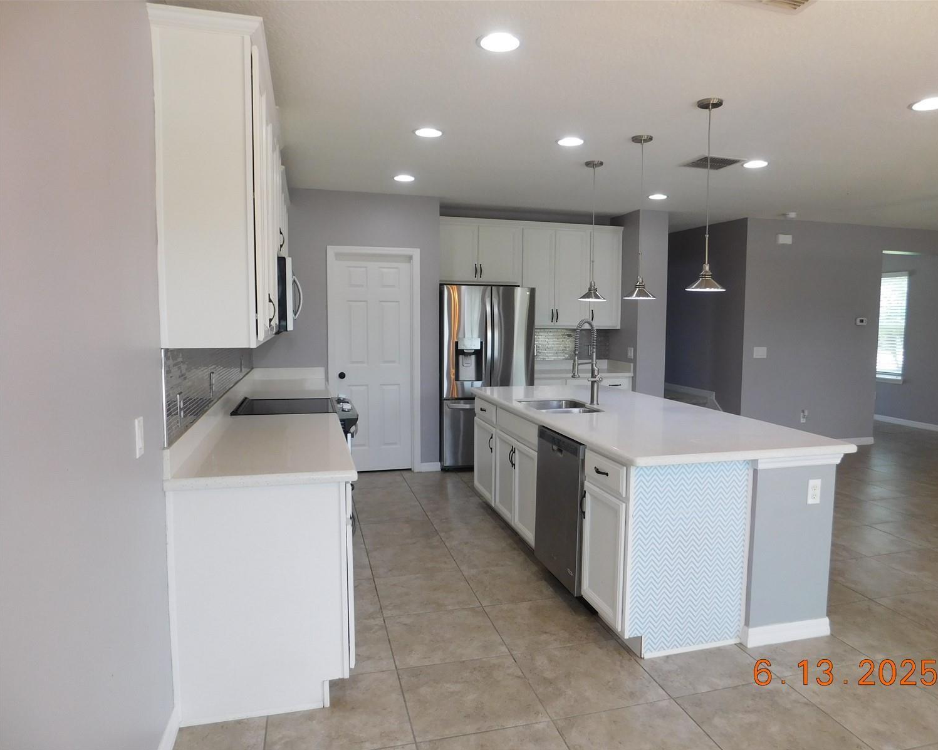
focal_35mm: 24
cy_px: 375
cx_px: 500
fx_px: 666
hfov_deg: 70.2
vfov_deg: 58.8
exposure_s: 1/60
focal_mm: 4
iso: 125
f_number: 3
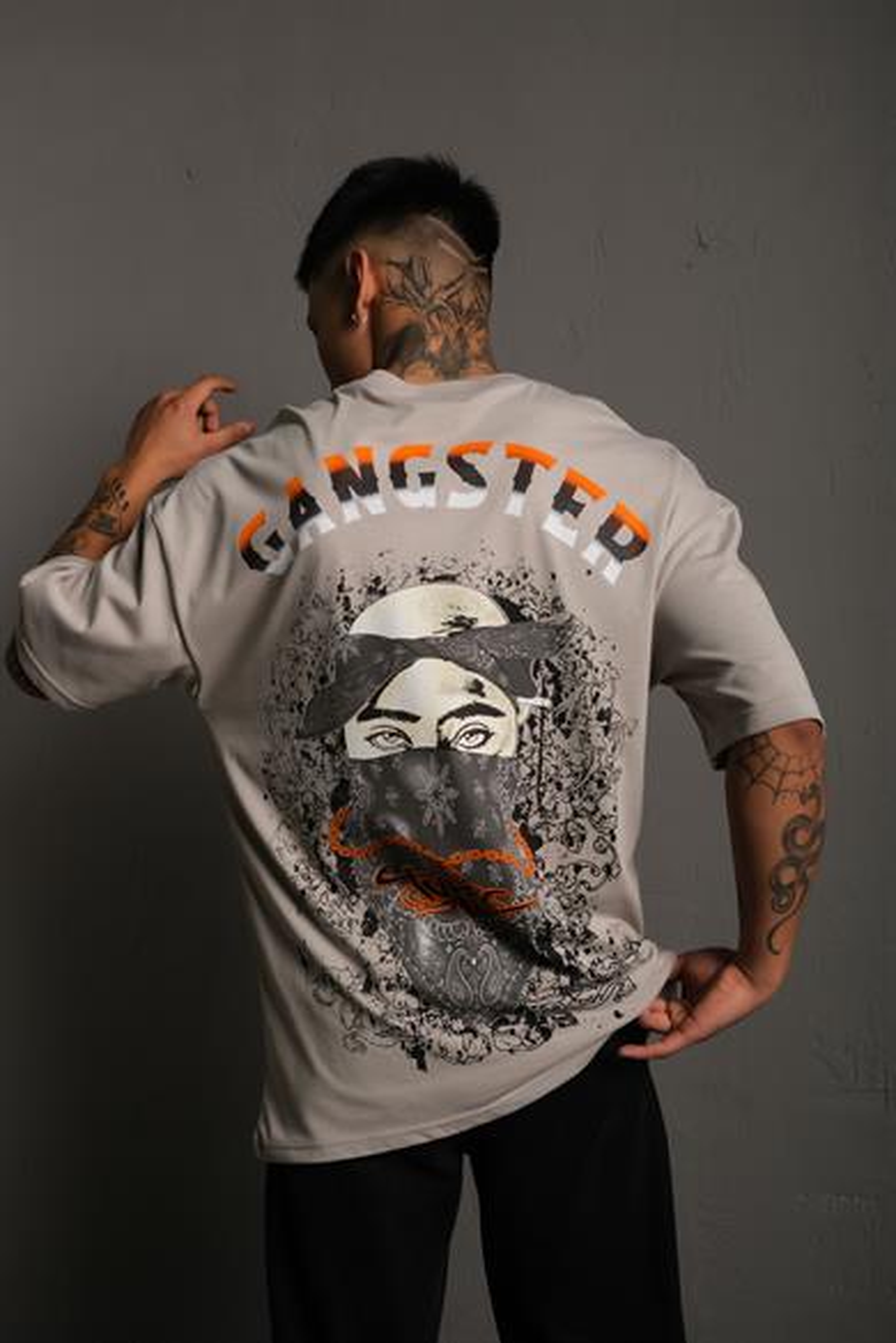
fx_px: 1307
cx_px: 448
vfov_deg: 54.4
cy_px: 672
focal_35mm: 35
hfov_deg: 37.9
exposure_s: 1/160
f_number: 5
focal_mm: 23.3
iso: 160
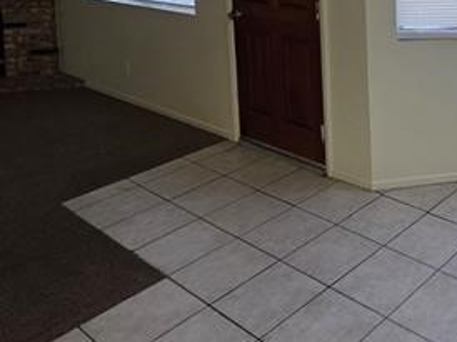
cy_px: -37
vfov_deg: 32.9
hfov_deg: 41.1
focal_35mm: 38
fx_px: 501
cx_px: 480
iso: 125
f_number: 1.9
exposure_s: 1/120
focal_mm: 2.2
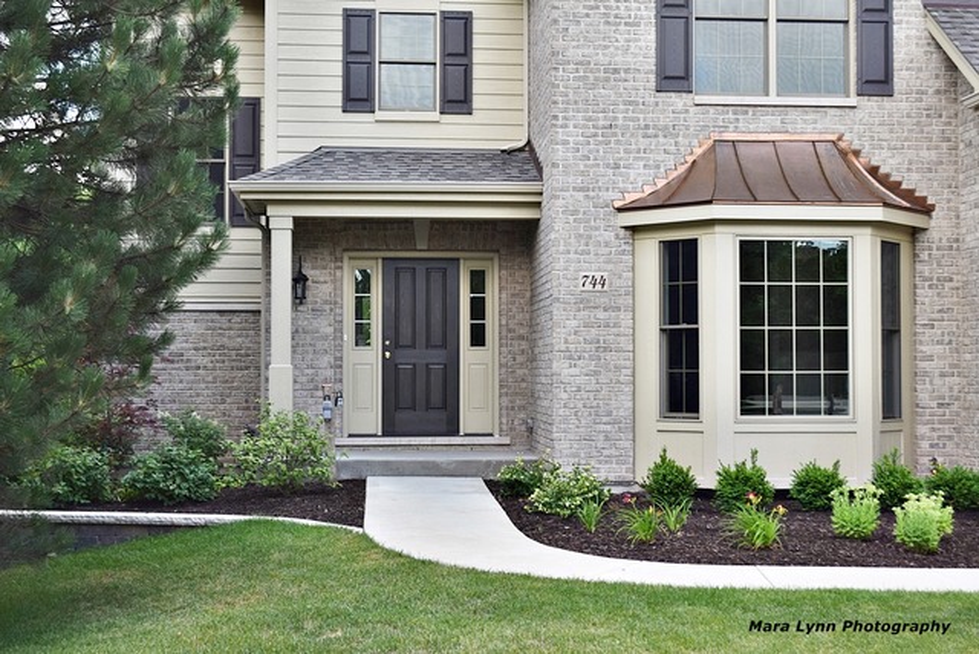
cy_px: 327
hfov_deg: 41.1
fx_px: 1306
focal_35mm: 48
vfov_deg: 28.1
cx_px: 490
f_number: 5.6
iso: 100
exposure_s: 1/125
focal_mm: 32
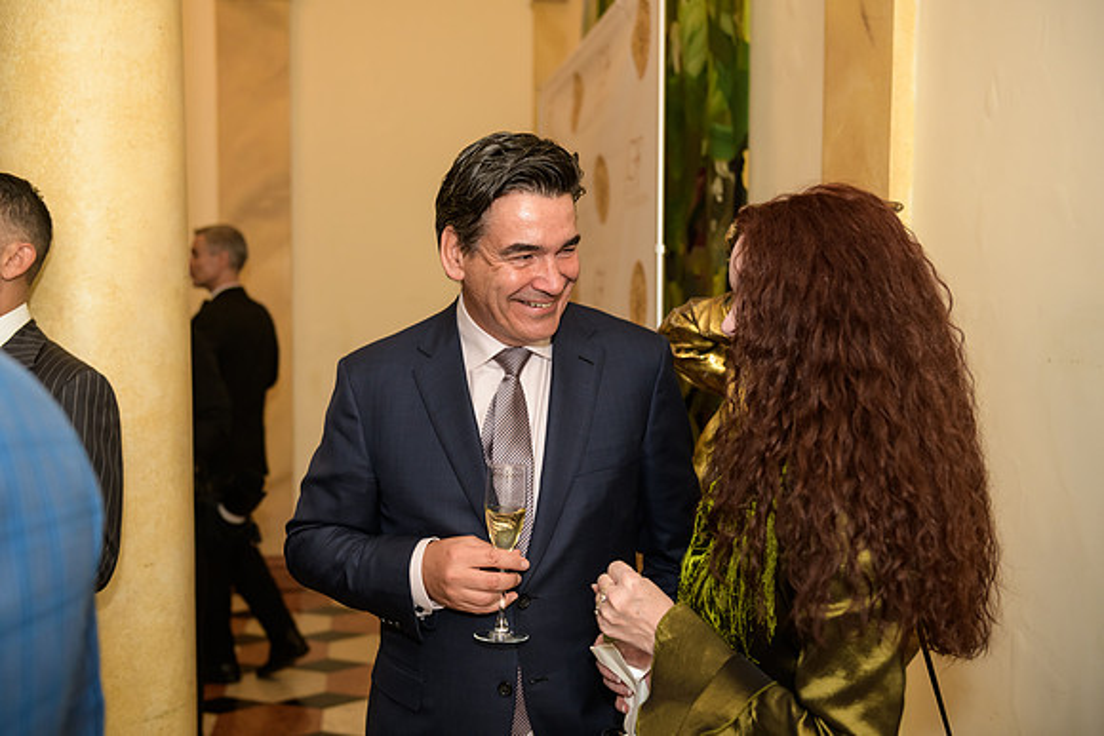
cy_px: 368
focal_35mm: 40
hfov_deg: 48.4
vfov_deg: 33.4
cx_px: 552
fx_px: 1227
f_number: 3.2
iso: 1000
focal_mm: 40
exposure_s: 1/125
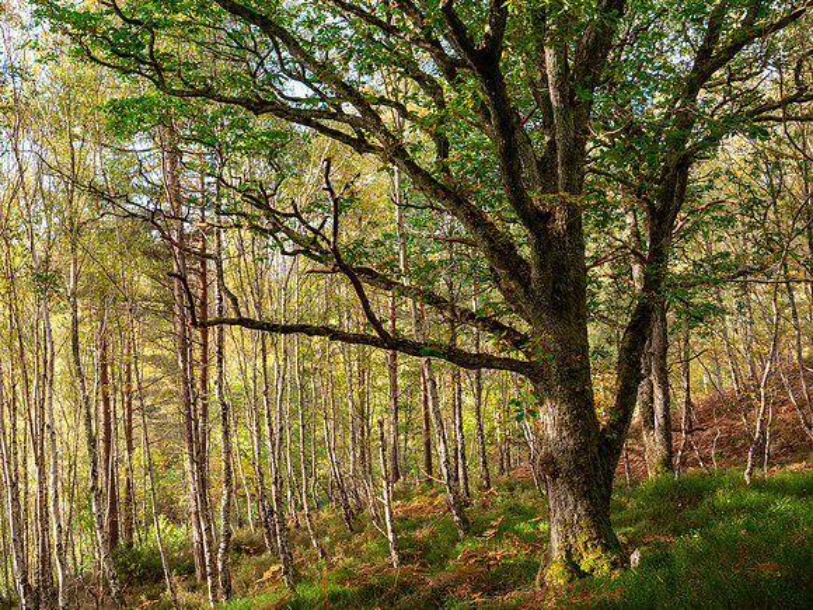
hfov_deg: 54.0
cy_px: 305
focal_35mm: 34
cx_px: 406
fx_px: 799
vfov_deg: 41.8
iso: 200
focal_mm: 17
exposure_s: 1/80
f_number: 4
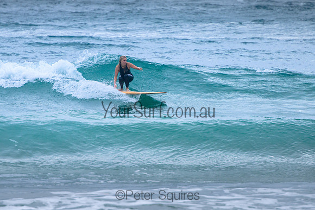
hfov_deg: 3.7
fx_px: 4815
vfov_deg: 2.5
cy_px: 80
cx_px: 148
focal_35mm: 550
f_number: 5.6
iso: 720
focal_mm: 400
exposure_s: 1/2000
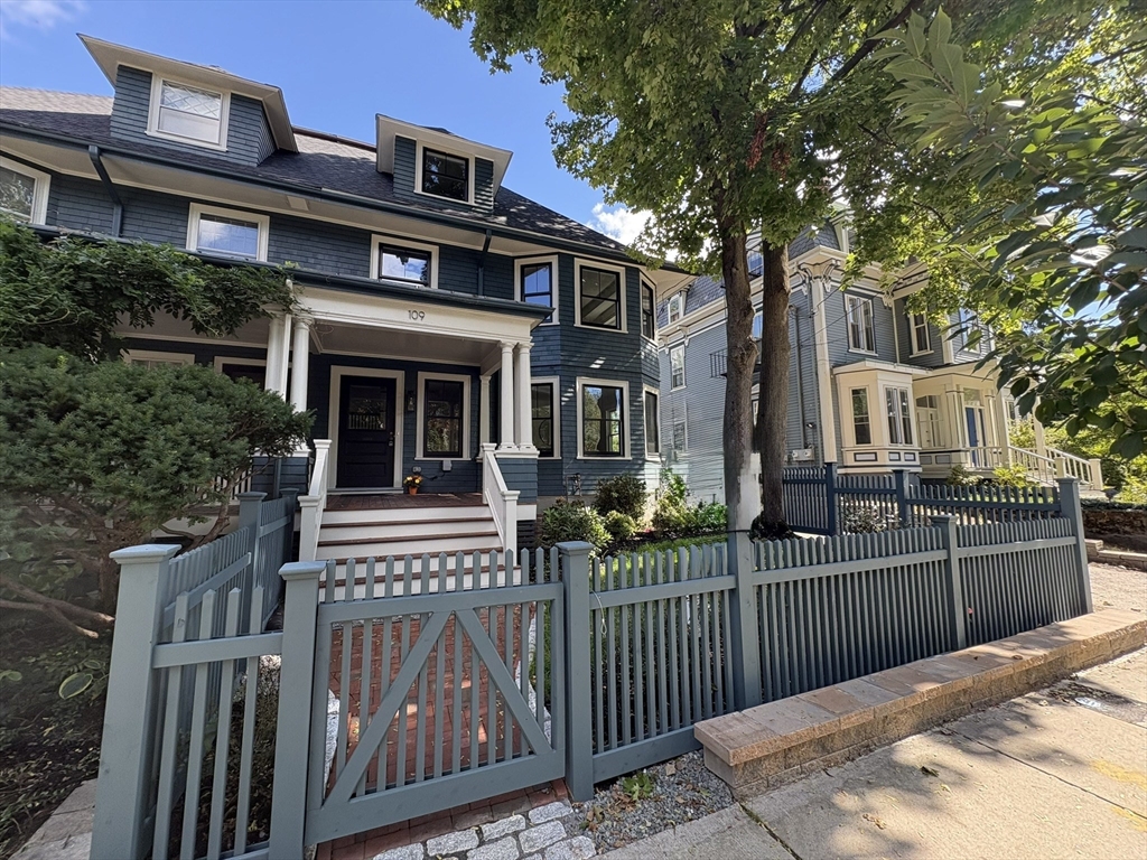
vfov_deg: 85.7
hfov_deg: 102.1
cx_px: 574
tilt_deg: +5.8
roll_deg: +1.0
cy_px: 430
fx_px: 464
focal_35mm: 14
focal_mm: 2.22
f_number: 2.2
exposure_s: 1/203
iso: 50
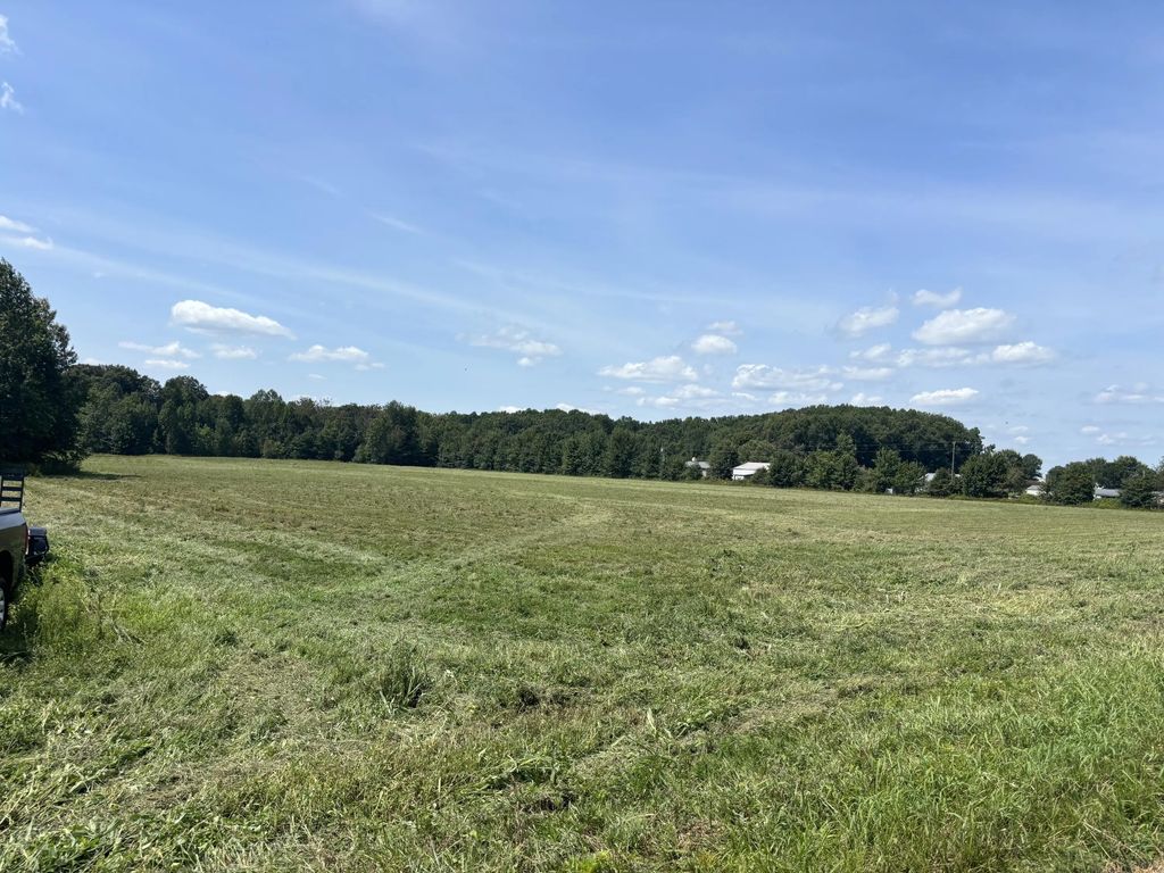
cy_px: 436
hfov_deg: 67.3
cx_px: 582
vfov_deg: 53.1
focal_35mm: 26
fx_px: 874
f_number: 1.6
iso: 50
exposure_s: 1/4082
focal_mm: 5.96
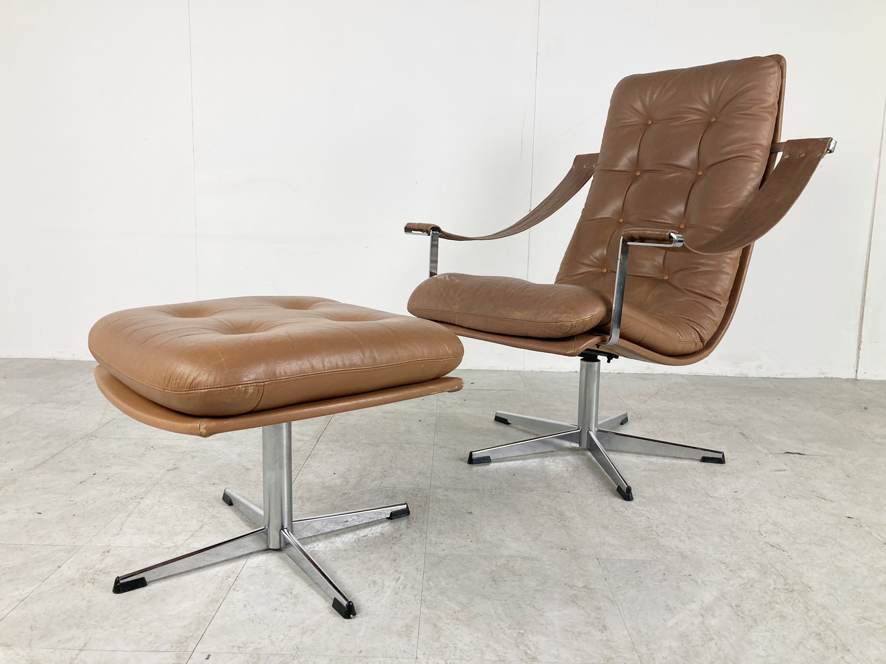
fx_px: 717
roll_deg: -2.3
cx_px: 443
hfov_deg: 63.4
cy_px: 332
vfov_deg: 49.7
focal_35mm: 28
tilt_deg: -8.7
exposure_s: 1/121
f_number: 1.8
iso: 80
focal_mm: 3.99
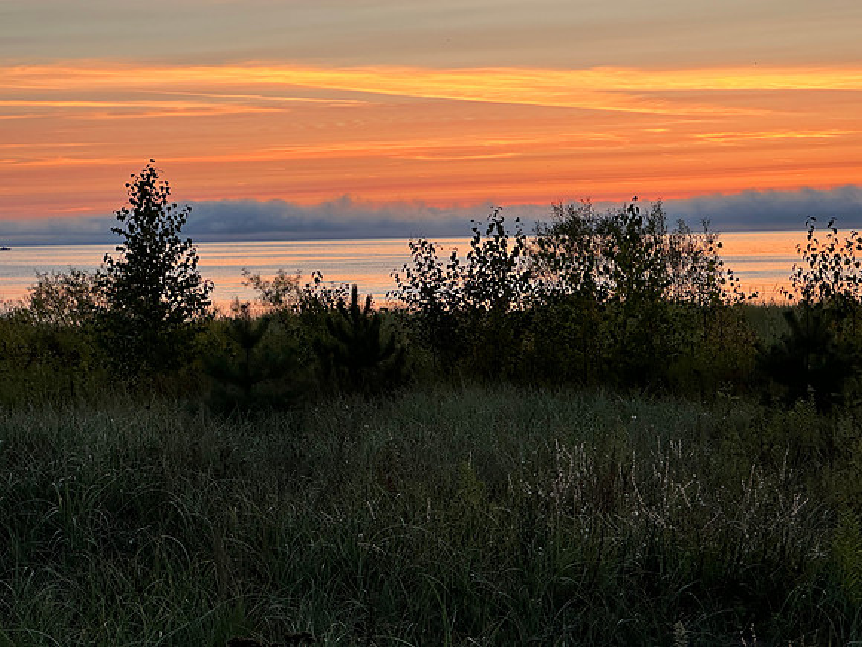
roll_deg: +1.1
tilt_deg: -2.8
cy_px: 324
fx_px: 1917
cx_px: 431
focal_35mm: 77
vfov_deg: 19.1
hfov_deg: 25.3
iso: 64
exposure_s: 1/99
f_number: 2.8
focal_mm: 9
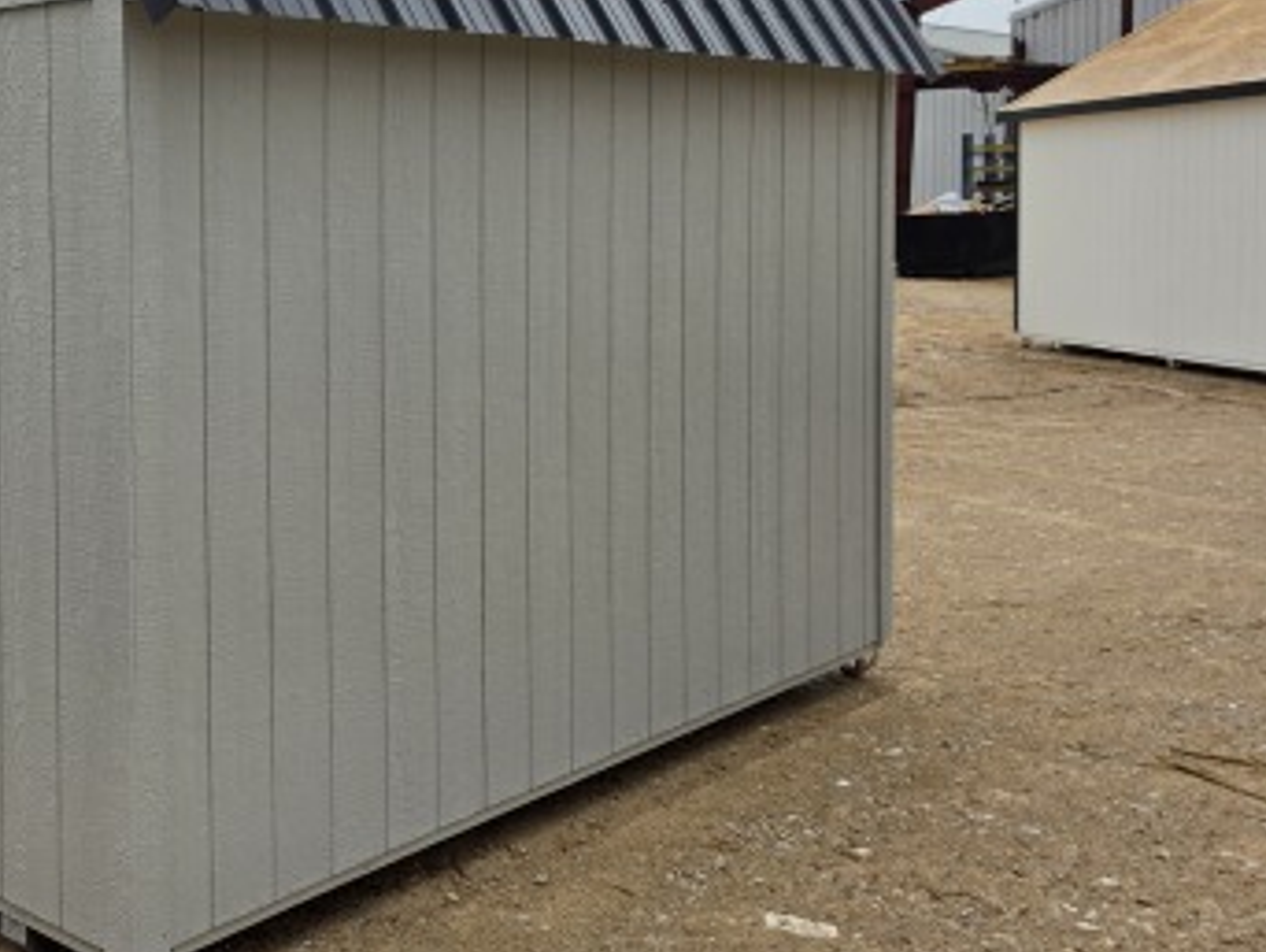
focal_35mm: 43
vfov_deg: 33.2
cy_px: 278
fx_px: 1574
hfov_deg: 40.4
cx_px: 115
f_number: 1.4
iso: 64
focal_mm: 6.5
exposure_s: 1/7939
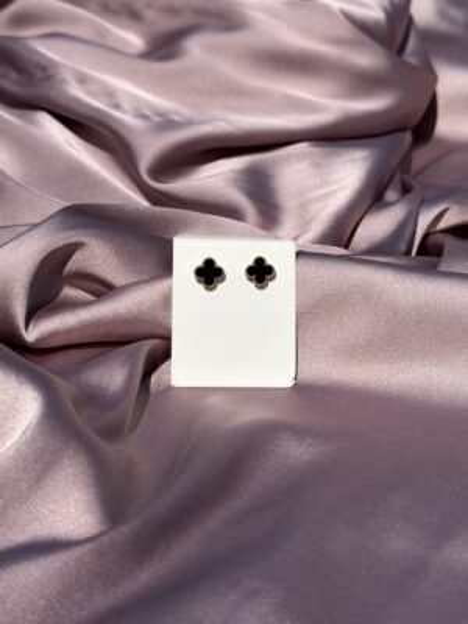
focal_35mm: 48
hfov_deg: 30.3
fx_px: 865
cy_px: 312
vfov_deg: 39.7
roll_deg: +0.5
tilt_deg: -32.3
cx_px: 234
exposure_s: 1/27778
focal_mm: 6.76
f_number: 1.78
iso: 64
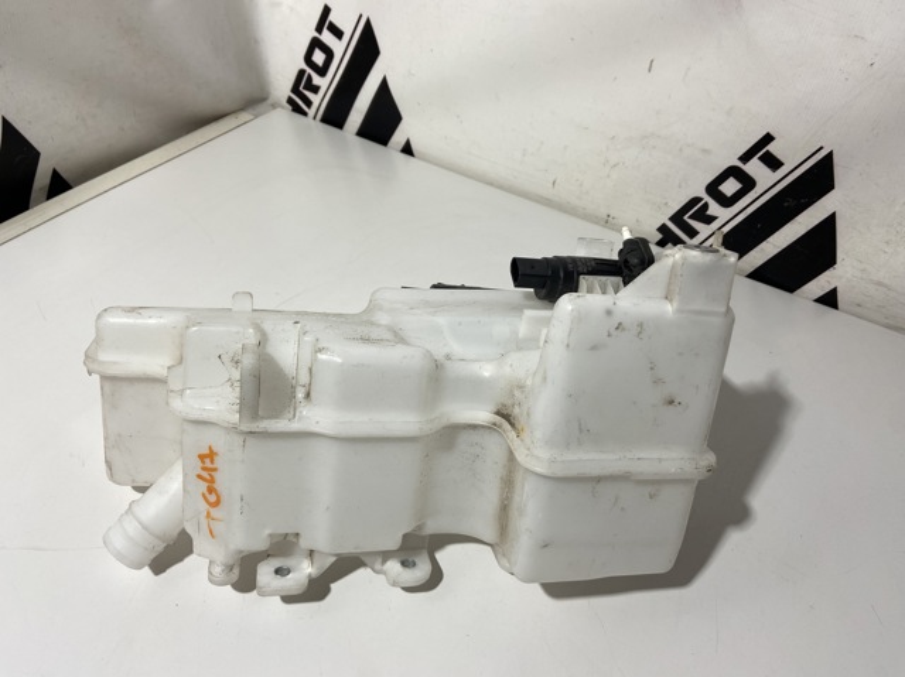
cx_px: 452
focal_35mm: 26
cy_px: 338
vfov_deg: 53.0
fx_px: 679
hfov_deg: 67.3
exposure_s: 1/100
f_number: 1.8
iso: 32
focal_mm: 4.25
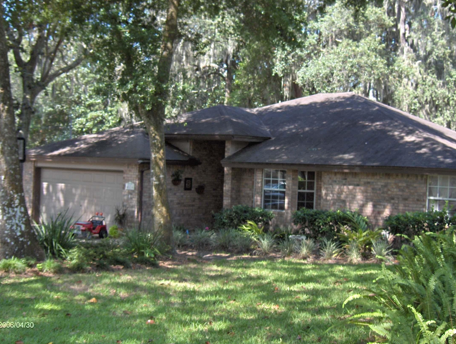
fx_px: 620
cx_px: 245
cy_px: 161
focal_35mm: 47
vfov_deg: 30.9
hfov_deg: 40.4
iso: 129
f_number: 2.8
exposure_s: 1/181
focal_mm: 8
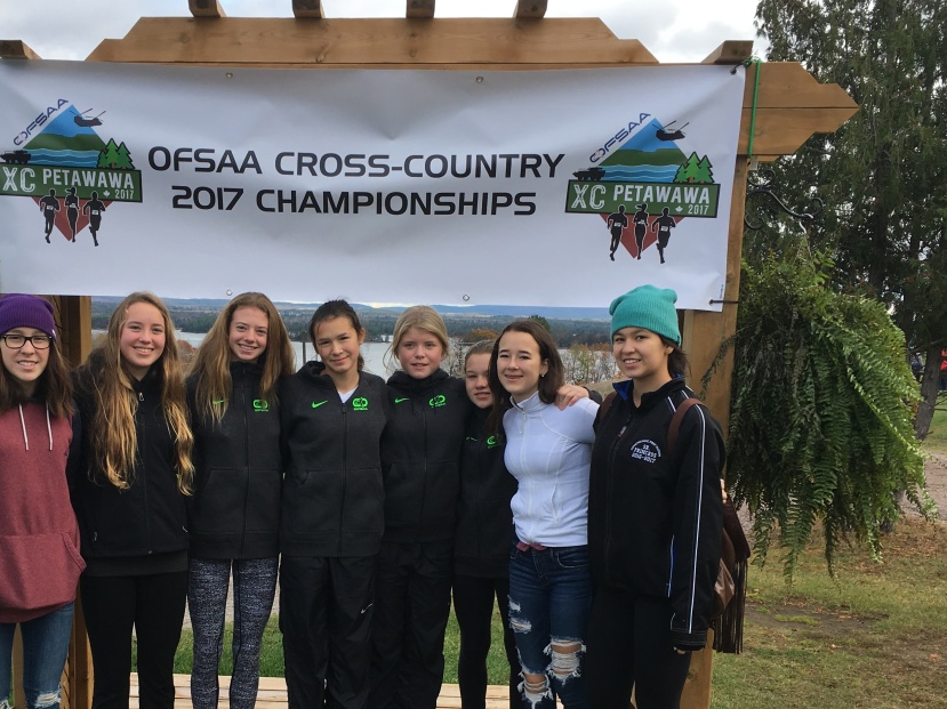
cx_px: 339
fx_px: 1149
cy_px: 466
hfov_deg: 44.3
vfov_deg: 34.0
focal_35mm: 42
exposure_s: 1/460
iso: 25
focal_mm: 4.15
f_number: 2.2
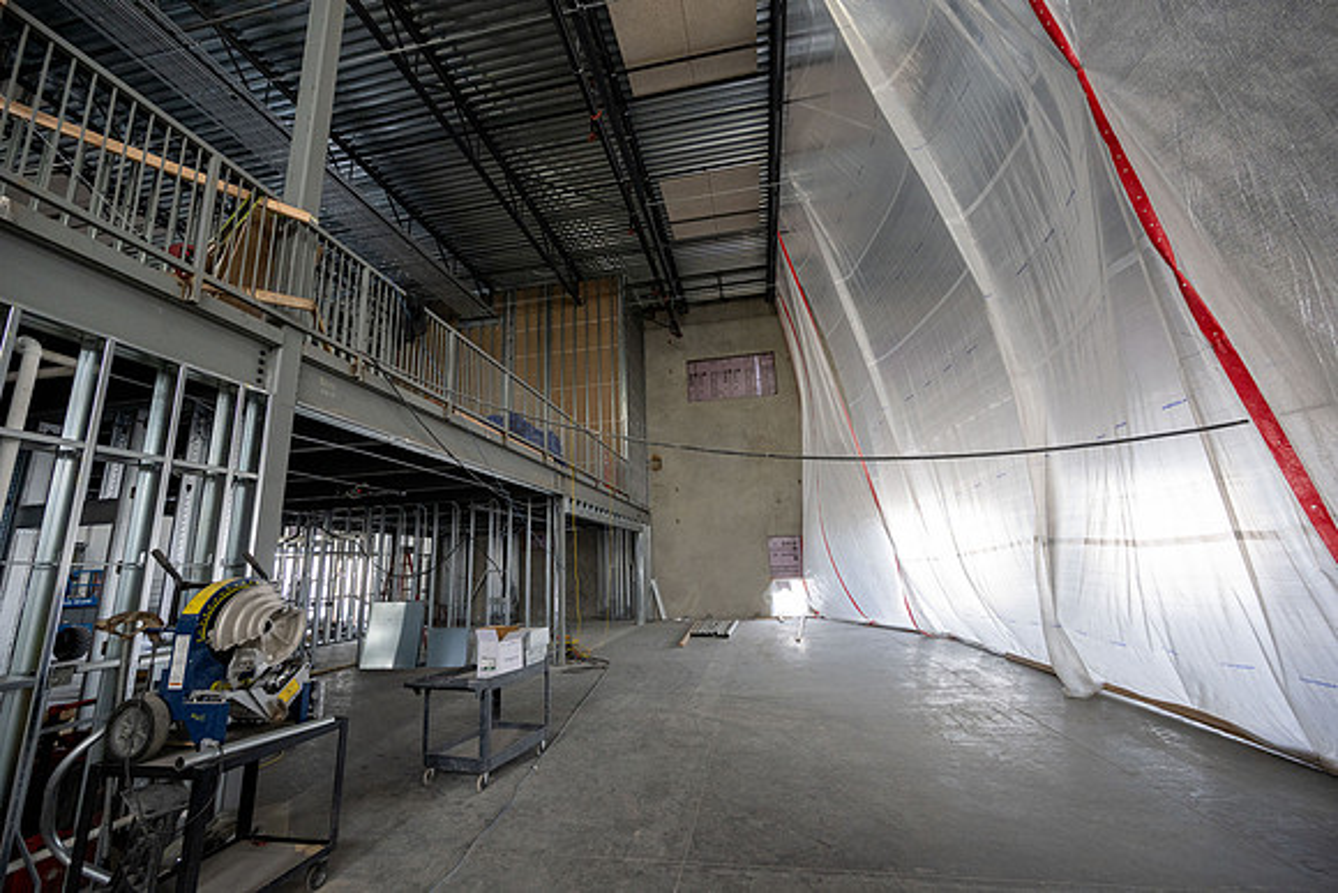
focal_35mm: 14
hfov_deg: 104.2
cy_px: 446
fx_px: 520
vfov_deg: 81.2
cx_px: 669
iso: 1250
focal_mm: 14
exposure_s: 1/125
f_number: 5
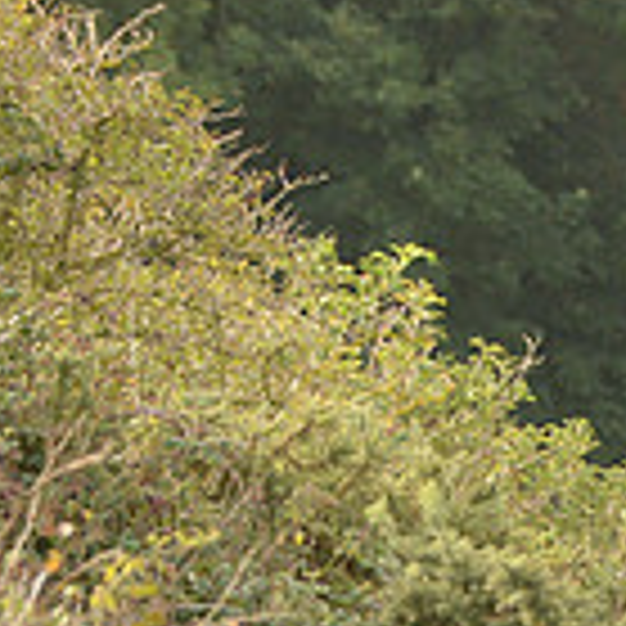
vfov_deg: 2.5
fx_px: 14506
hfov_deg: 2.5
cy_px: 734
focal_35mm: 709
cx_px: 1293
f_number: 5.6
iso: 2500
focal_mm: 200
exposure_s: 1/1000
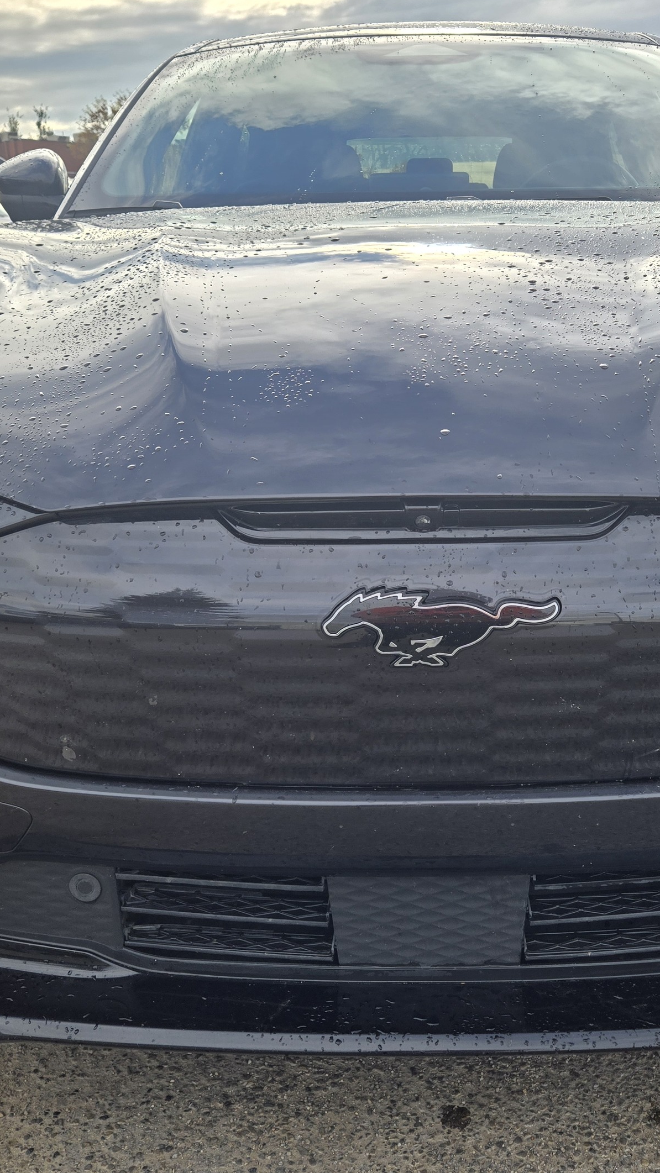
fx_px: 1058
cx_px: 432
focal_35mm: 34
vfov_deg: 58.0
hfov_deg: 34.4
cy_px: 592
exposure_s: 1/1099
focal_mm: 5.4
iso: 25
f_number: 1.8
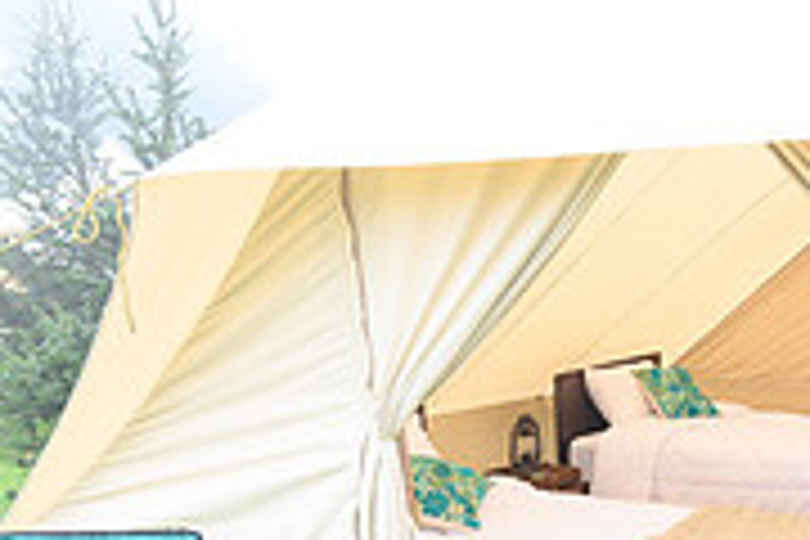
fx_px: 1012
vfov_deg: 29.6
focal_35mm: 45
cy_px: 376
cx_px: 783
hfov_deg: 39.2
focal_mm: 14
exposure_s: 1/160
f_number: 4
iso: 250
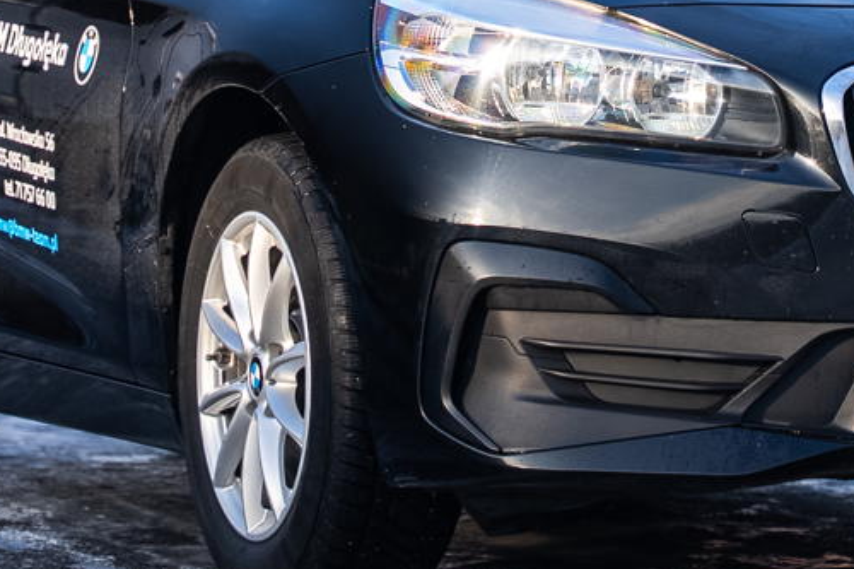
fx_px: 4695
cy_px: 63
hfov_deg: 10.4
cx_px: 709
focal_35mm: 198
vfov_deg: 6.9
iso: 640
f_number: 2.8
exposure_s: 1/250
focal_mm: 60.4
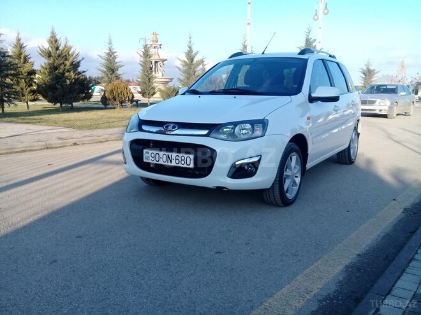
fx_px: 377
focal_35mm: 31
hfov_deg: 58.4
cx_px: 210
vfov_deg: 45.4
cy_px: 158
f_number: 2.2
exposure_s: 1/498
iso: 64
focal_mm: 3.3
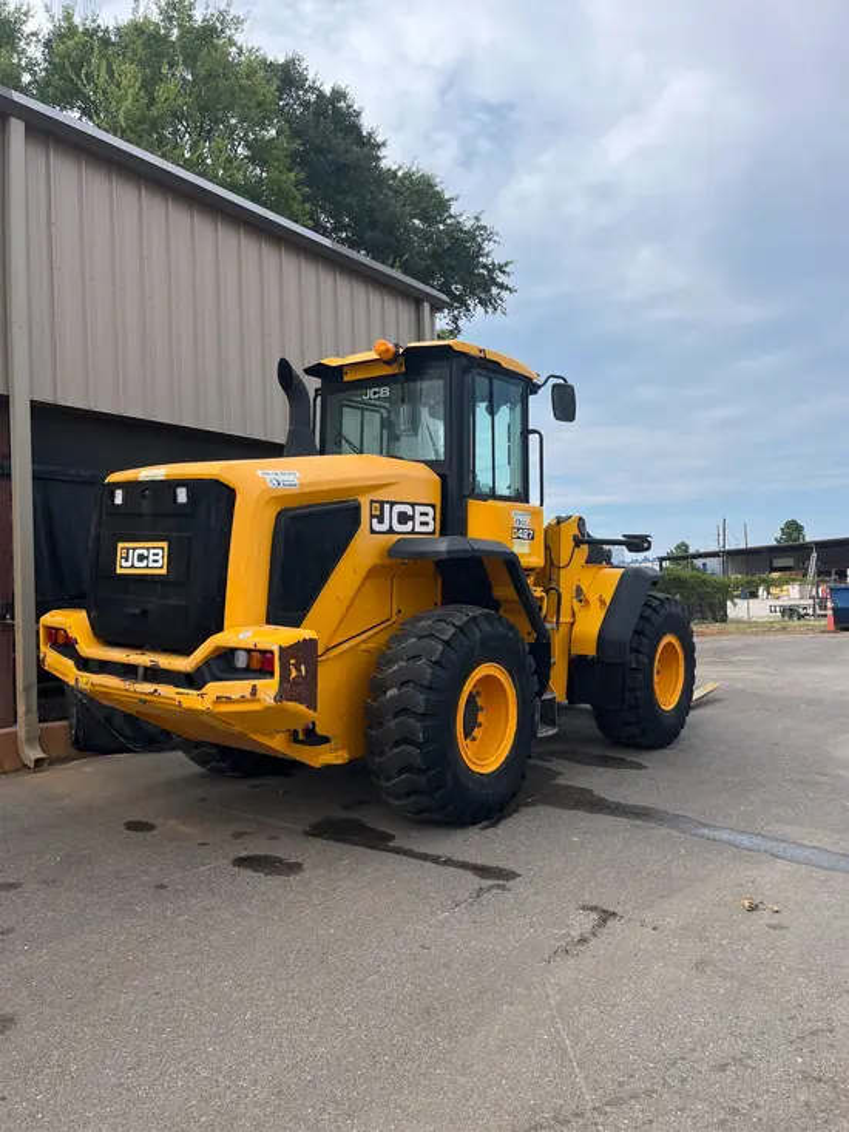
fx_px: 850
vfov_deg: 67.3
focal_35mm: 26
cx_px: 424
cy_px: 566
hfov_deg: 53.1
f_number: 1.6
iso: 50
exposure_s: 1/2967
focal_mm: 5.1
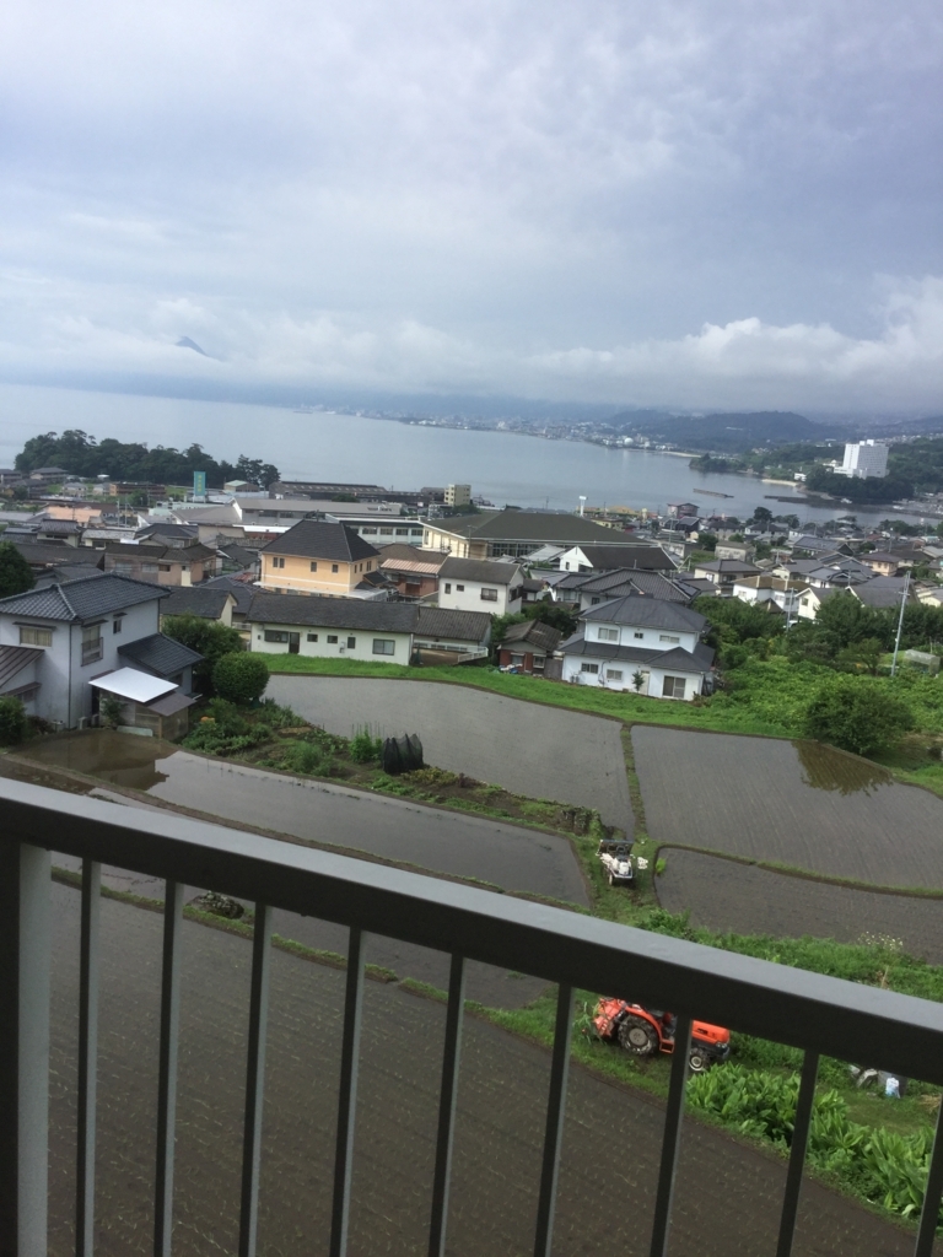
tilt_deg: -11.1
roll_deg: -3.7
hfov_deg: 45.4
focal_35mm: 31
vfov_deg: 58.4
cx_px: 472
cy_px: 628
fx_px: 1126
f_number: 2.4
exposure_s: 1/1131
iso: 25
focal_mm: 3.3
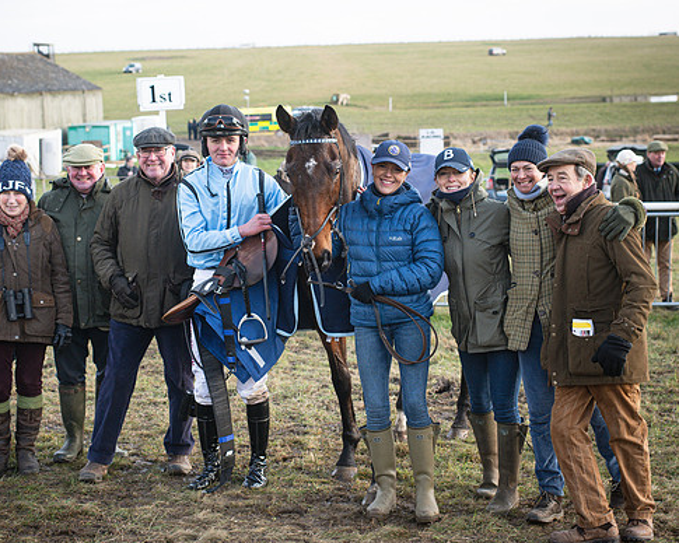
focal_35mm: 69
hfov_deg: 27.5
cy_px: 251
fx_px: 1387
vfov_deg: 22.2
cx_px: 348
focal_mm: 50
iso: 250
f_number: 4
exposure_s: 1/640
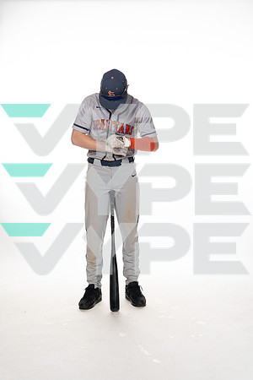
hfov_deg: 26.5
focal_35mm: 51
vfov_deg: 38.9
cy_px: 190
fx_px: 538
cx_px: 126
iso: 400
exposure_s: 1/250
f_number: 6.3
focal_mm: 51
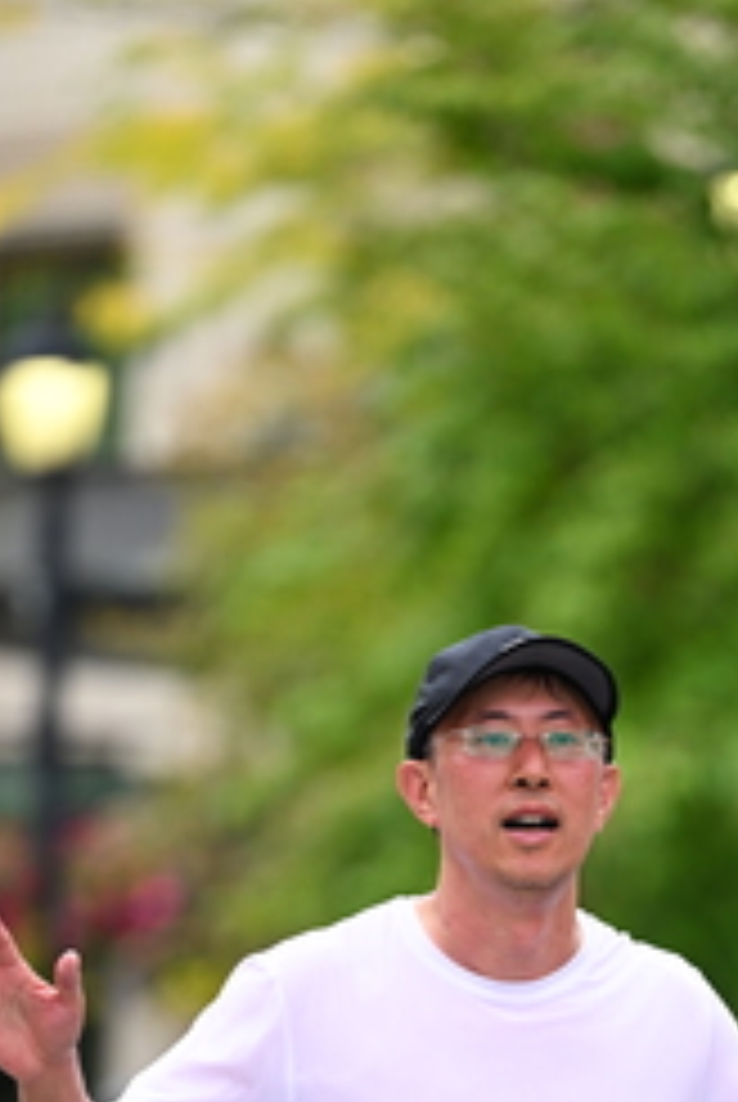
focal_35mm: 426
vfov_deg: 4.8
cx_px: 529
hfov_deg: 3.2
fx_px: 13062
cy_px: 1066
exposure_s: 1/2000
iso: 640
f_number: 2.8
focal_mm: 190
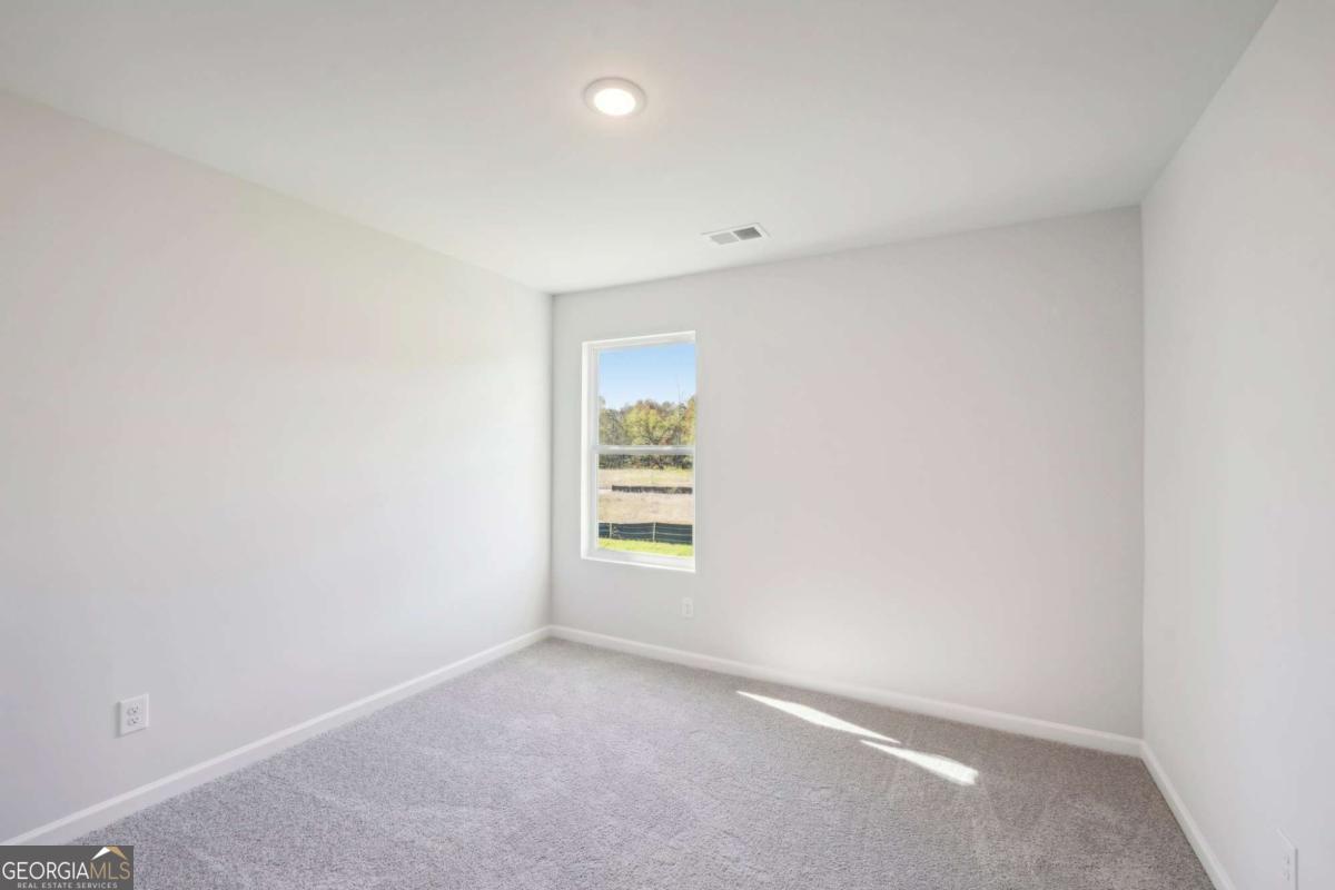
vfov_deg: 81.2
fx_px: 519
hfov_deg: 104.3
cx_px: 668
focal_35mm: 14
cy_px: 445
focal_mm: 14
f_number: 8
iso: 320
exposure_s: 1/15
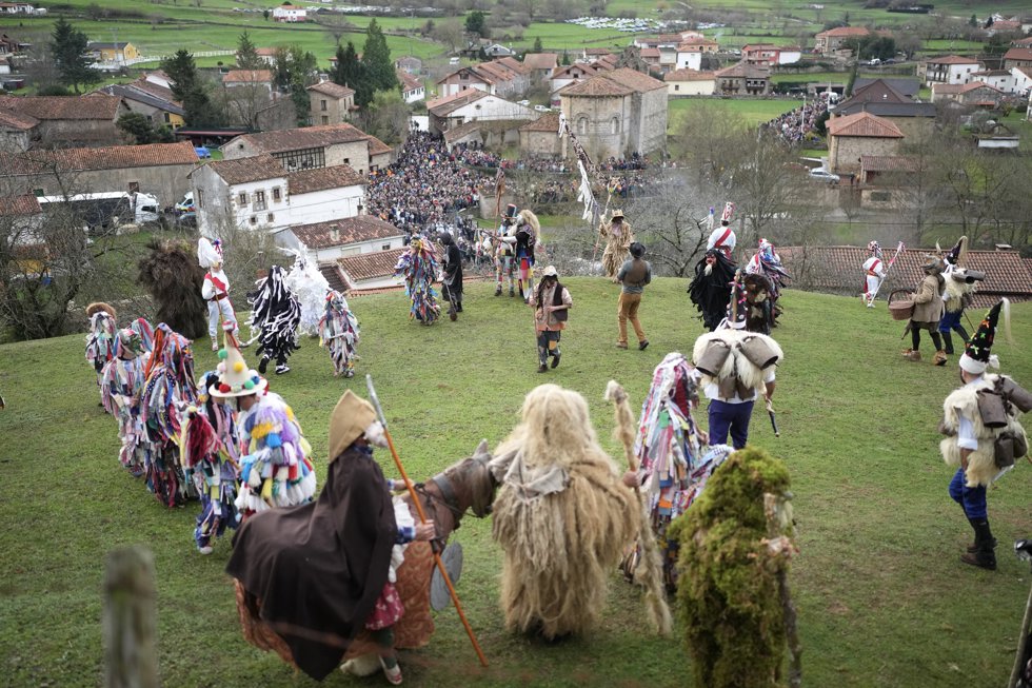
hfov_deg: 54.4
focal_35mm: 35
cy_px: 344
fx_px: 1003
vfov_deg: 37.8
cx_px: 516
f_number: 1.4
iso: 800
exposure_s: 1/8000
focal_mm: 35
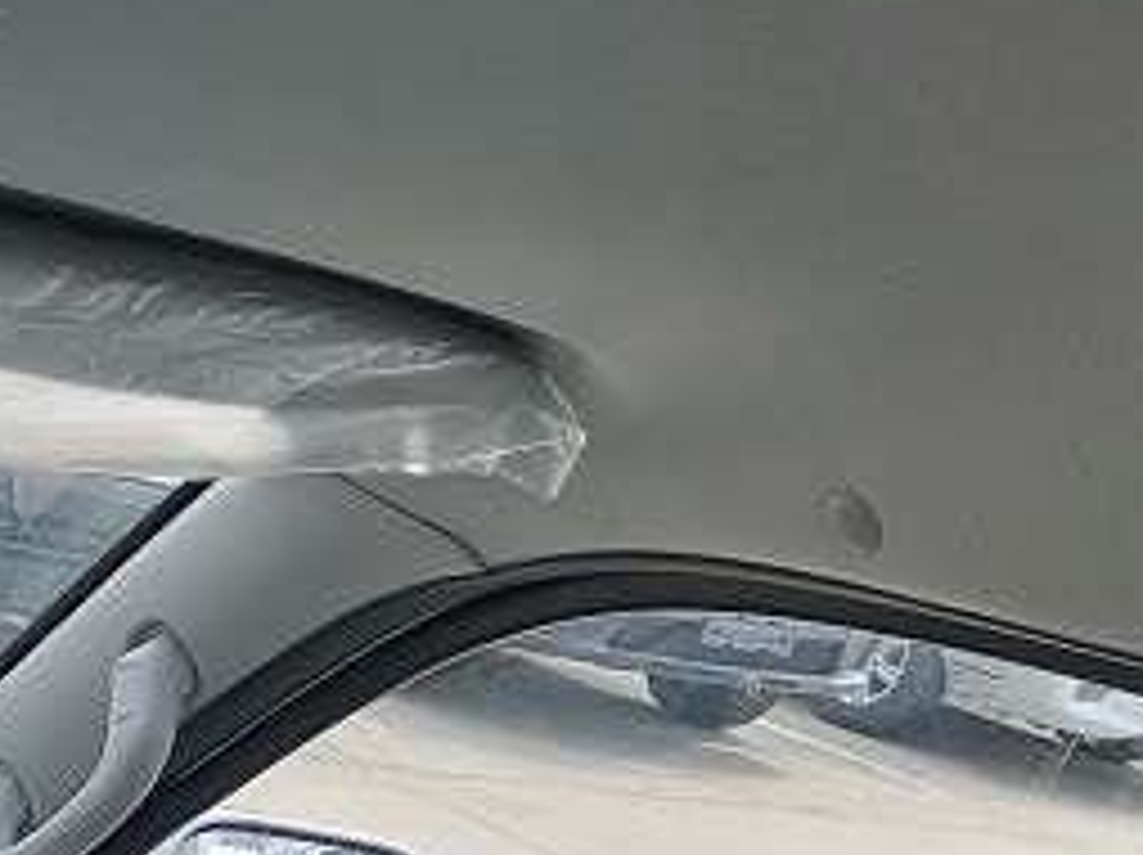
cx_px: -594
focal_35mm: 82
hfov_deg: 20.3
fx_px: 2705
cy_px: 1143
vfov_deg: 16.8
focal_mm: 5.5
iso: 50
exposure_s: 1/460
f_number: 1.8
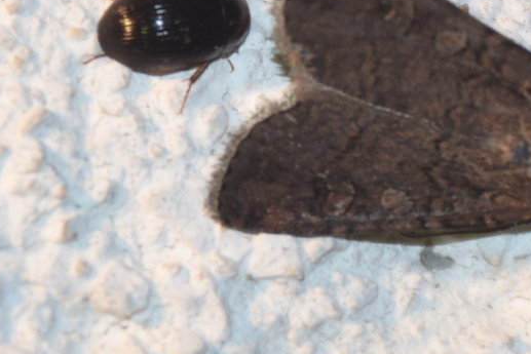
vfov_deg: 3.5
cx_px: 428
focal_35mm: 390
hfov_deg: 5.3
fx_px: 5754
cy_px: 83
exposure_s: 1/125
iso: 320
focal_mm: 140
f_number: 7.1
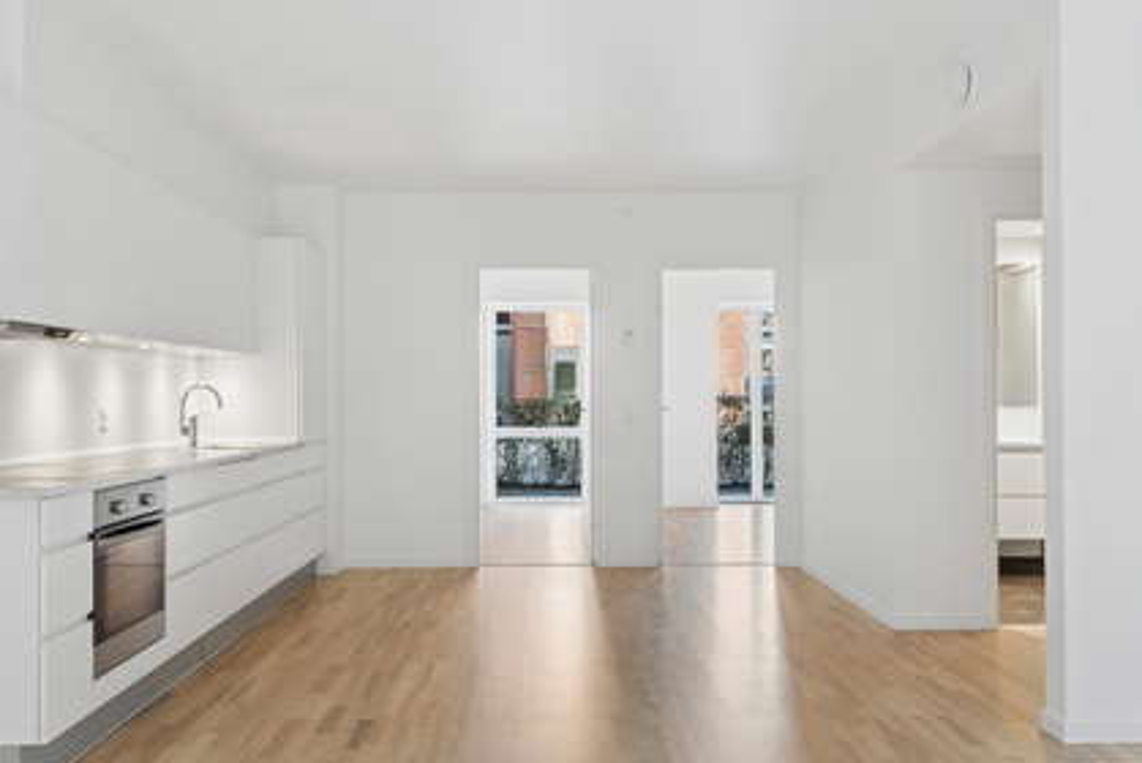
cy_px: 382
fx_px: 952
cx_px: 571
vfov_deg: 43.7
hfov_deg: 61.9
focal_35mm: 30
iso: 200
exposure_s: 1/3.33
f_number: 8
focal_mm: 20
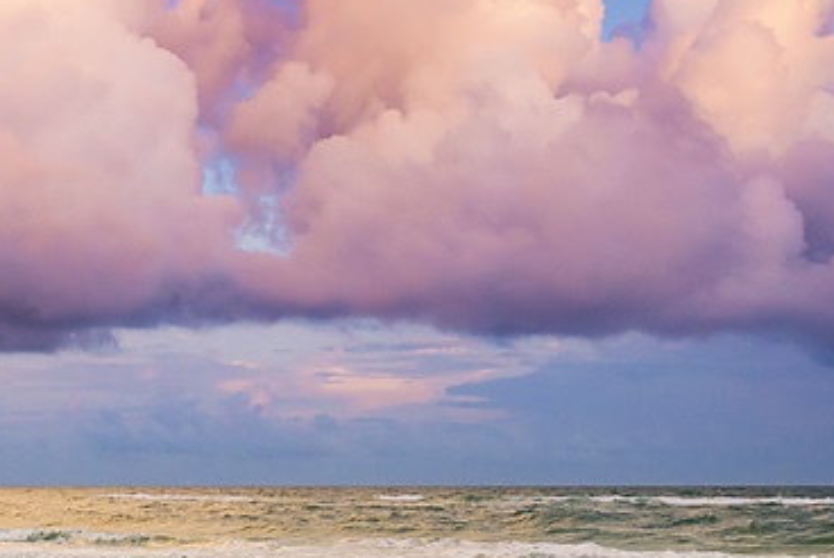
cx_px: -34
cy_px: 742
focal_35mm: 57
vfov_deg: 21.4
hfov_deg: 31.8
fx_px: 1322
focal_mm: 14
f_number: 2.8
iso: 400
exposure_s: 1/1000
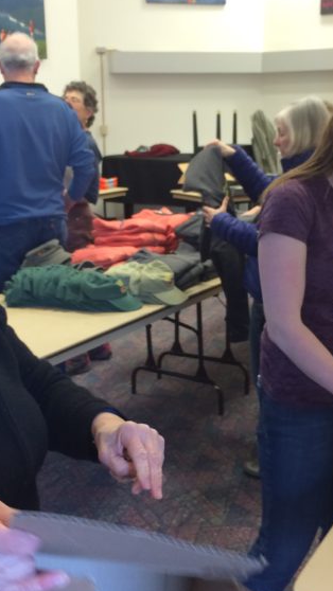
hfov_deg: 25.4
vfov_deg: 43.7
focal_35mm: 47
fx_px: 738
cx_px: 195
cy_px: 306
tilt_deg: -18.9
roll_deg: +0.1
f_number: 2.2
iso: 80
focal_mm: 4.15
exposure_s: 1/30
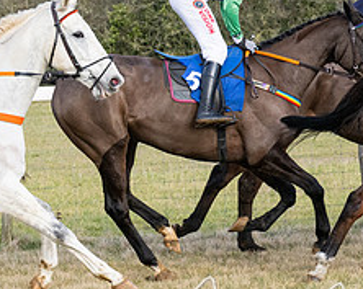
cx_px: 331
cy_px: 188
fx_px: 3530
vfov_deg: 4.7
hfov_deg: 5.9
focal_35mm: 329
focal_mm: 77
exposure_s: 1/1000
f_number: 5
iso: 400
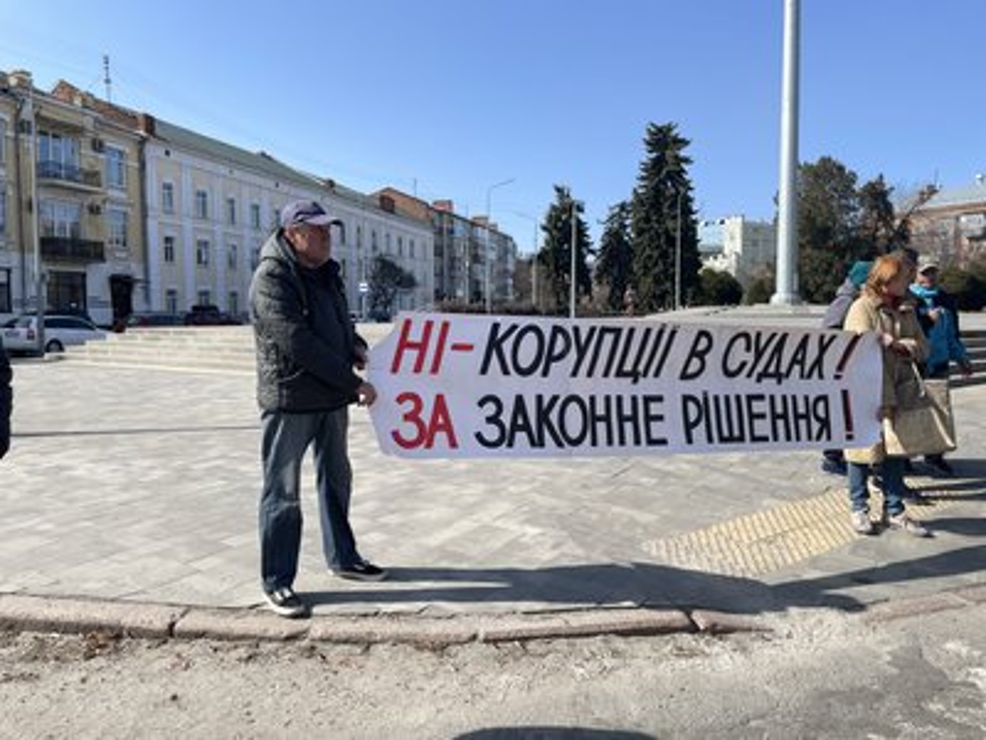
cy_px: 370
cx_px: 493
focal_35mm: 26
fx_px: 741
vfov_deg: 53.1
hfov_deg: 67.3
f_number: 1.6
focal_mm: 4.2
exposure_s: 1/2882
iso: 32
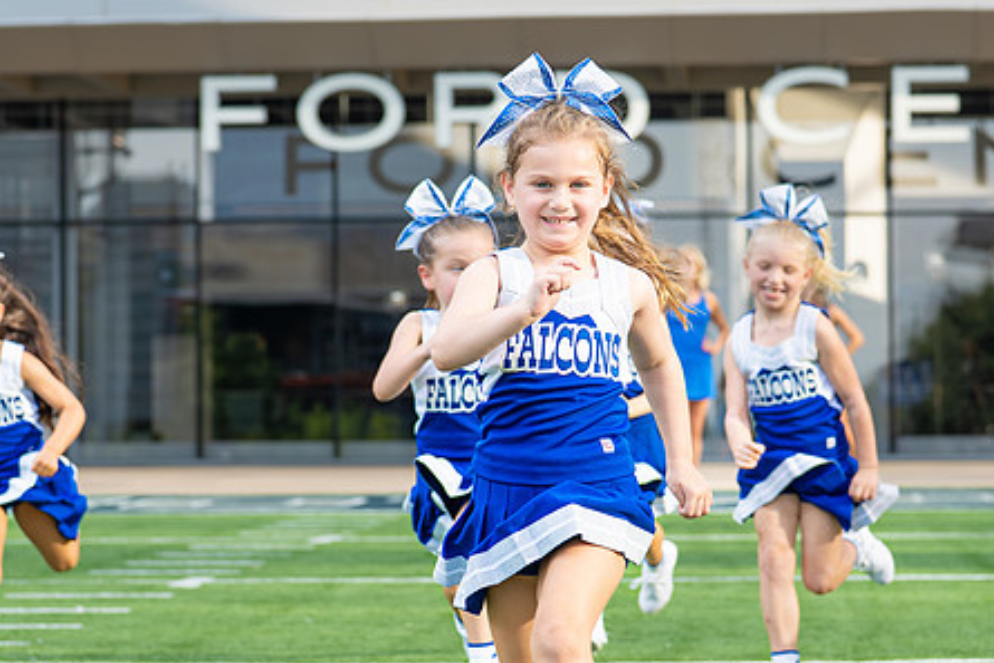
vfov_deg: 9.7
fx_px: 3922
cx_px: 498
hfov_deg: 14.4
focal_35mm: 142
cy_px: 384
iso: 125
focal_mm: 50
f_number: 2.8
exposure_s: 1/1000
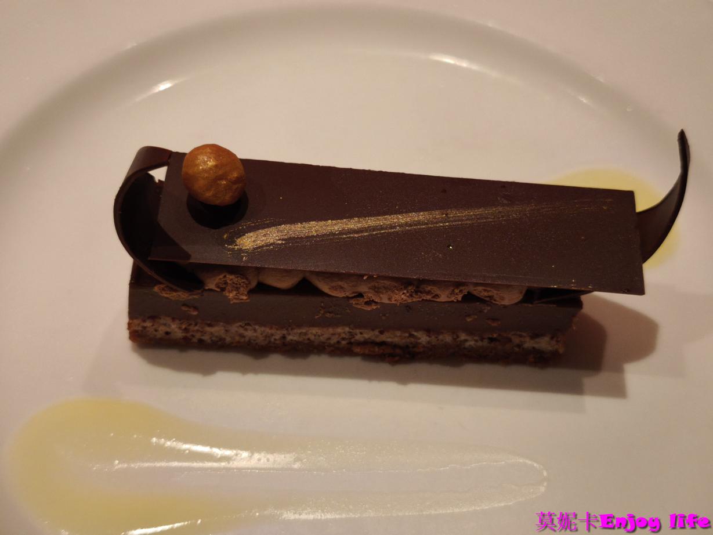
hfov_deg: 41.2
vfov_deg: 31.5
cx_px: 356
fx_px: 948
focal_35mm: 46
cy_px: 268
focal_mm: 6.57
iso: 400
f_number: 1.6
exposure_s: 1/60
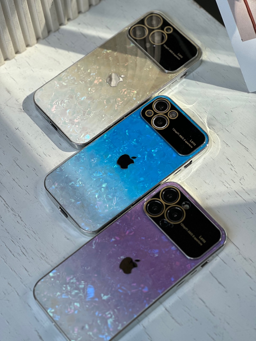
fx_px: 759
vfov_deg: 25.3
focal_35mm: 77
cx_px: 128
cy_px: 170
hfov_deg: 19.1
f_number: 2.8
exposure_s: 1/209
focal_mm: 9
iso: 25
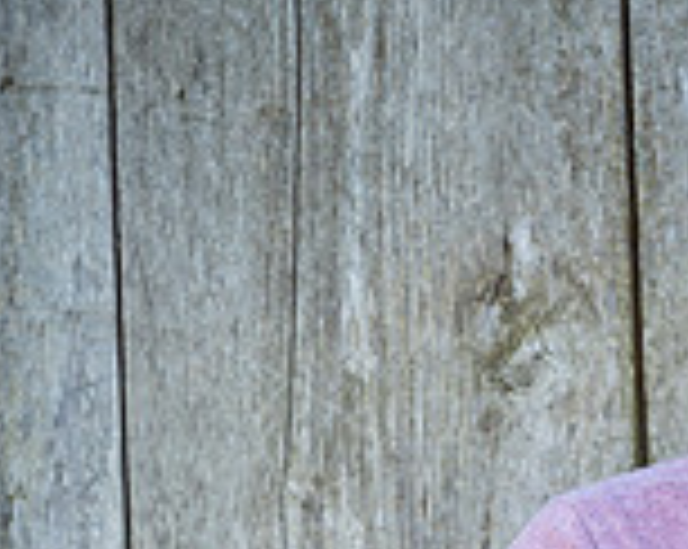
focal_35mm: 249
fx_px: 5064
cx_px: 1205
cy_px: 860
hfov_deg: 7.6
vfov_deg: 6.1
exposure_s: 1/200
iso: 125
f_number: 3.5
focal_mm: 70
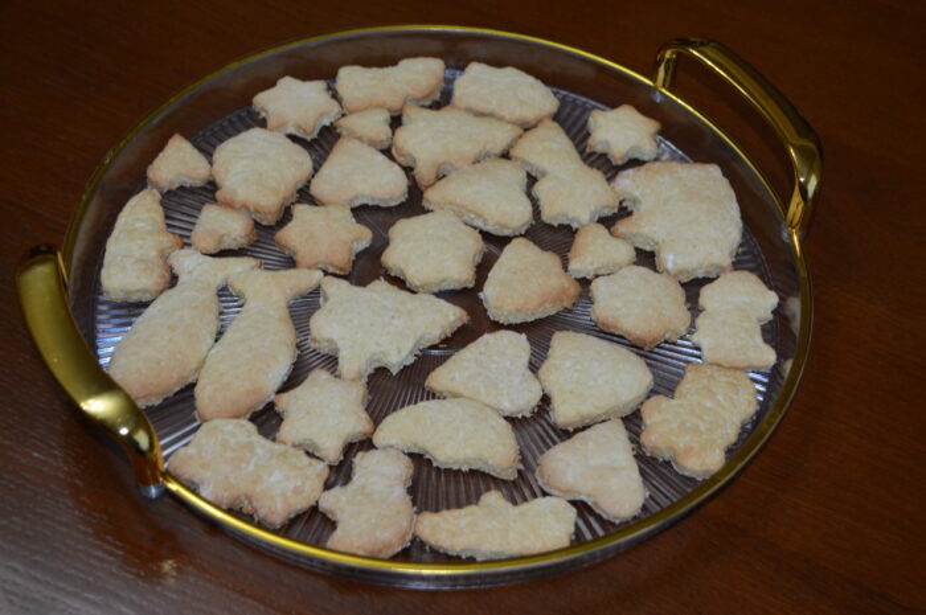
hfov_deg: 36.9
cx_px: 463
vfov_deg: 25.0
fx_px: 1387
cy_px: 308
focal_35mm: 54
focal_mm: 36
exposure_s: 1/60
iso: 640
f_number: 5
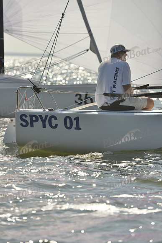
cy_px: 122
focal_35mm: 340
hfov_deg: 4.0
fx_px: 2293
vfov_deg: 6.1
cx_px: 81
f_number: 9
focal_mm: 340
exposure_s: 1/1250
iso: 280
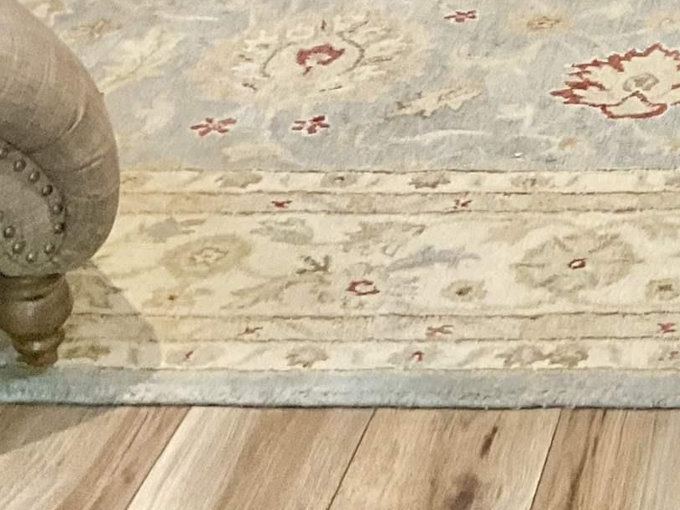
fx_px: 2160
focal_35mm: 110
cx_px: 832
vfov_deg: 12.2
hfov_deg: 17.0
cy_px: -435
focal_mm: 3
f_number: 1.8
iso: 200
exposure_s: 1/60
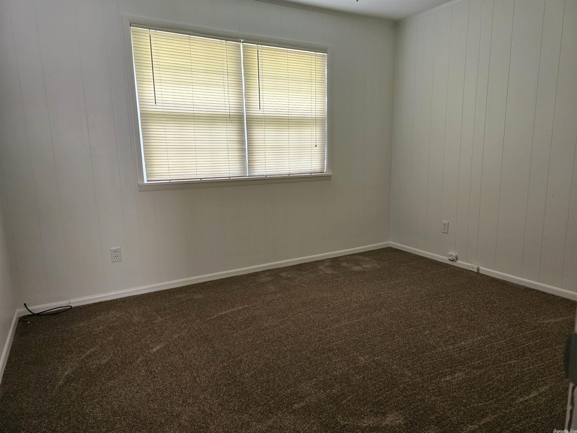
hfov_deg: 73.9
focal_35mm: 23
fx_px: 383
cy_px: 216
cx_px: 288
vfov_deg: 58.9
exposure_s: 1/120
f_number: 1.7
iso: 640
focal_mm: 6.3
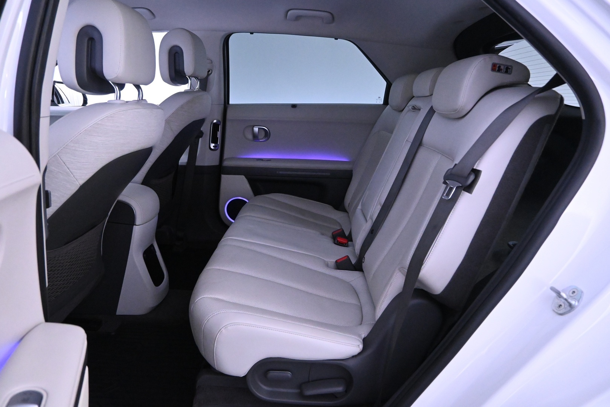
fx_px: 407
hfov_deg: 73.7
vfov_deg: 53.1
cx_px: 305
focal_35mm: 24
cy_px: 204
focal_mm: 16
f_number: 4
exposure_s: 1/100
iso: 6400
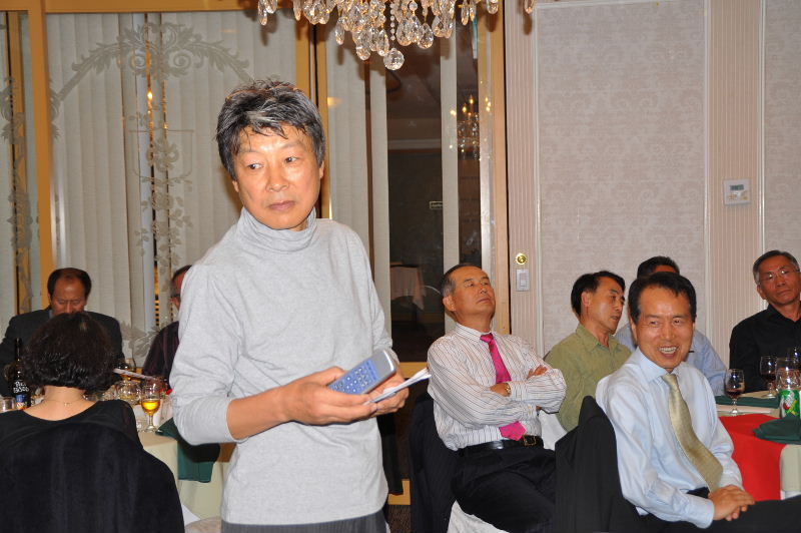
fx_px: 1167
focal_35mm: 52
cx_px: 400
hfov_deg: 37.9
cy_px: 266
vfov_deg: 25.7
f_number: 4.2
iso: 200
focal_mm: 35
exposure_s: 1/60
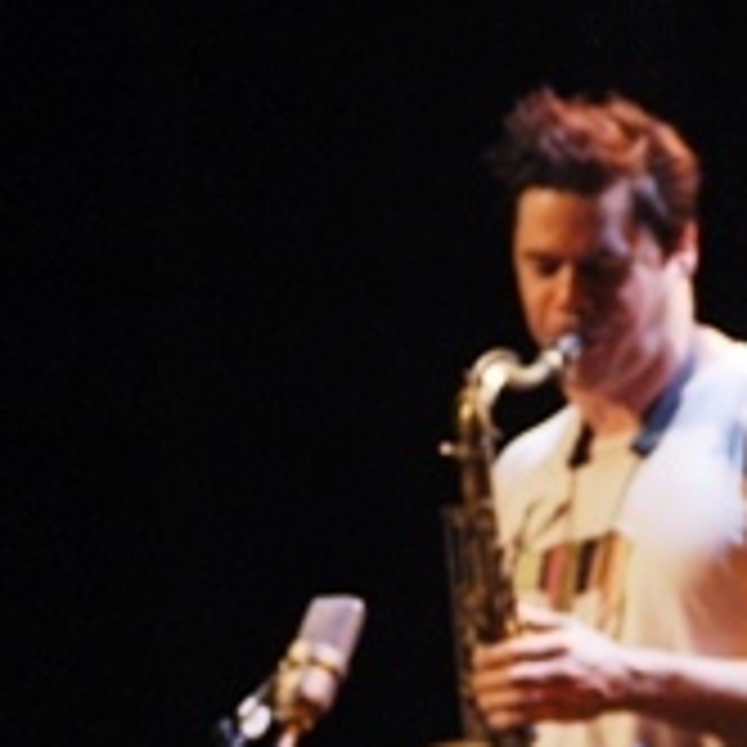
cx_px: 972
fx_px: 6714
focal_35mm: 275
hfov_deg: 6.3
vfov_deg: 6.4
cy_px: 576
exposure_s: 1/80
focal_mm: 80
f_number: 2.8
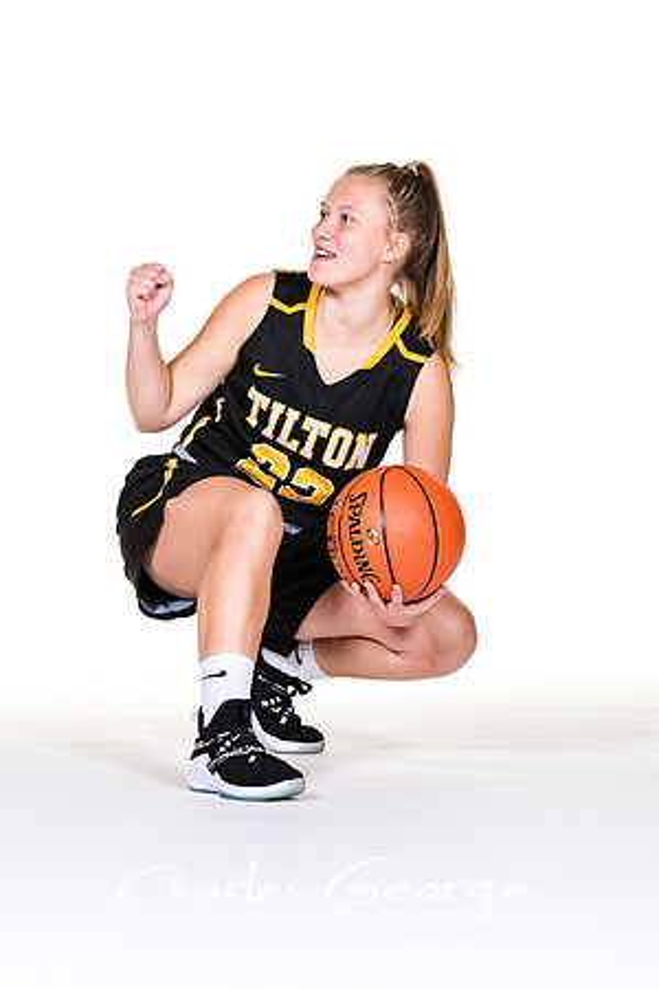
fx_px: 5148
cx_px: 330
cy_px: 494
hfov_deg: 7.3
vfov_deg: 11.0
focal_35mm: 188
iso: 200
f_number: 6.3
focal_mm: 125
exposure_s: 1/160
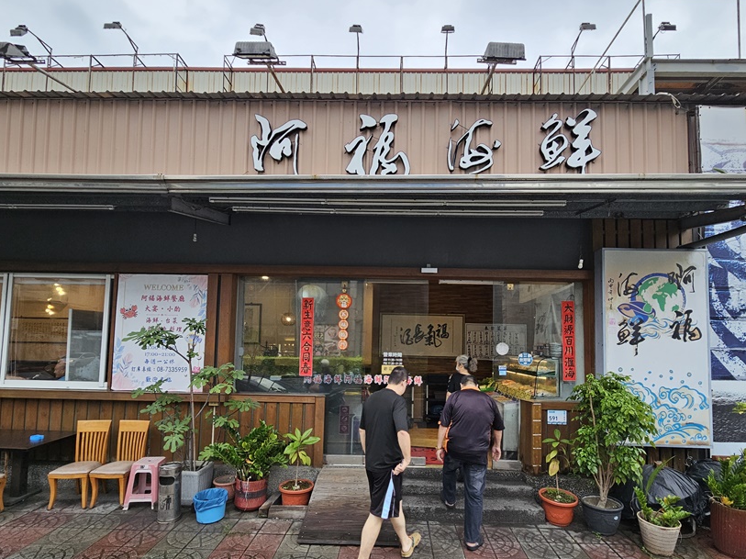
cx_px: 391
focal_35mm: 16
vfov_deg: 77.2
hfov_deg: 94.5
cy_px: 335
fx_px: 345
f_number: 2.2
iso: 80
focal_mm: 2.2
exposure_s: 1/207
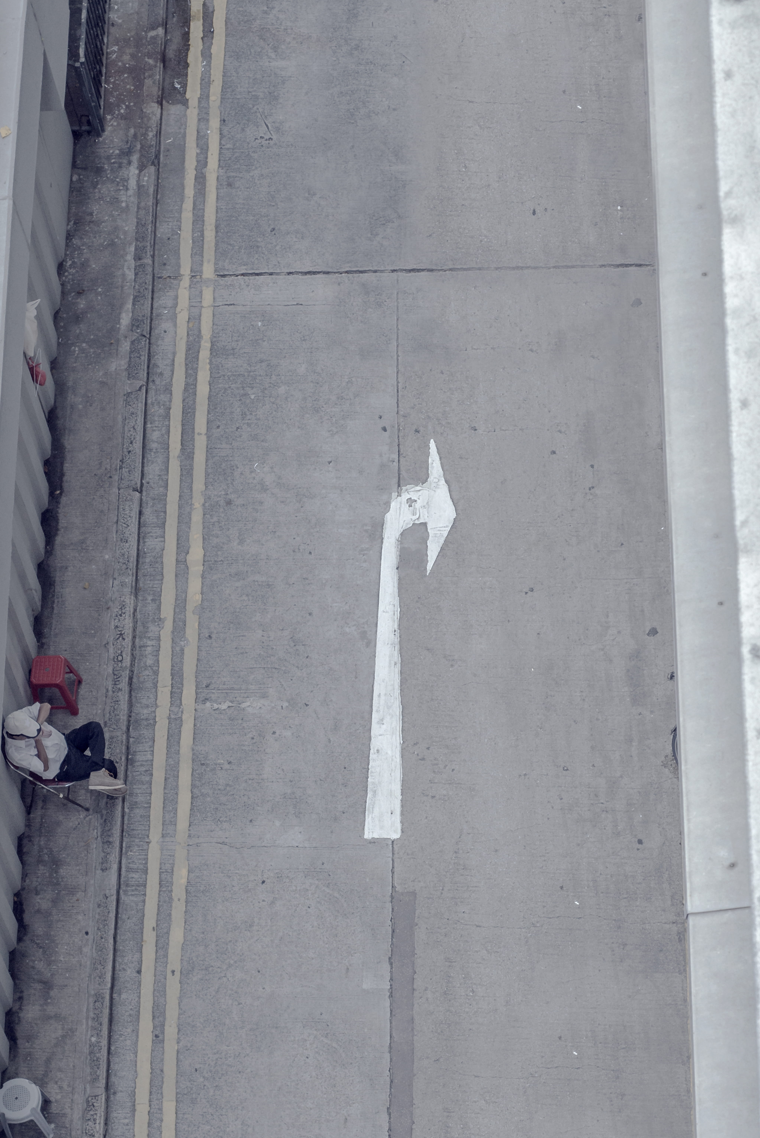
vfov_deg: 33.4
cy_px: 623
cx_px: 388
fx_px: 1898
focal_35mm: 60
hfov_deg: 22.6
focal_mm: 50
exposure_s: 1/400
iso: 250
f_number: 7.1
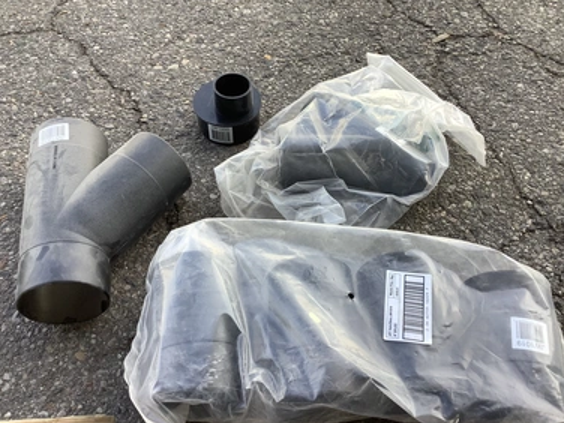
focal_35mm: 33
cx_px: 285
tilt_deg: -52.2
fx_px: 538
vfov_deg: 42.9
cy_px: 220
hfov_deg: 55.4
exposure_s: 1/120
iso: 25
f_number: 2.4
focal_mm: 3.3
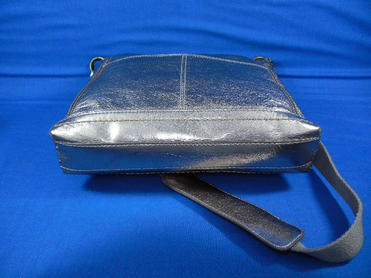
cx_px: 186
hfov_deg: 60.0
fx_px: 322
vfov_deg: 46.8
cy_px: 139
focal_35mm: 30
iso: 210
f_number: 3.5
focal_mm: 5.4
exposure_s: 1/30
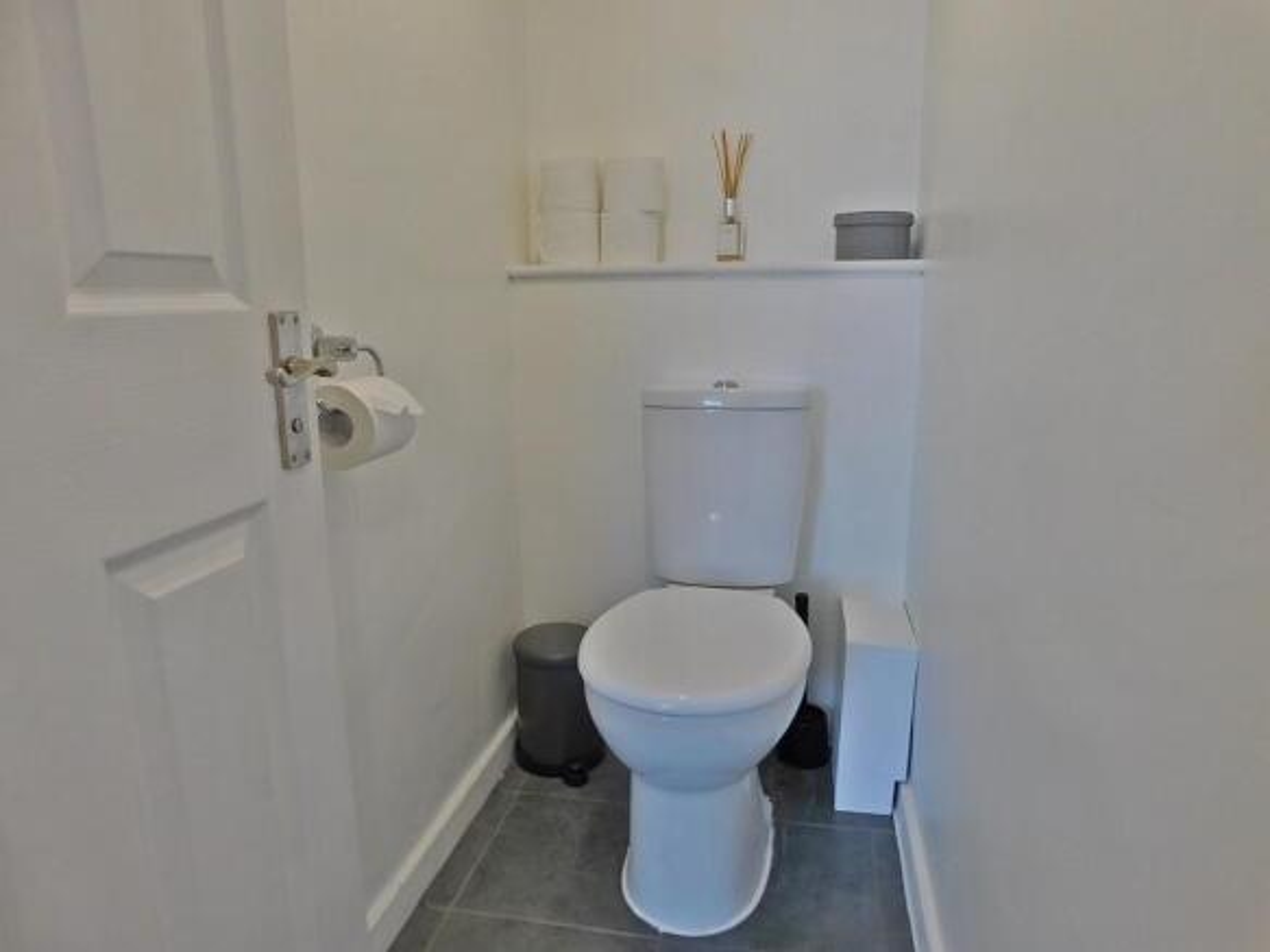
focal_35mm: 23
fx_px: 844
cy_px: 476
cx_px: 635
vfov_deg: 58.9
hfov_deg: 73.9
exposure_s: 1/30
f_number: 3
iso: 160
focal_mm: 4
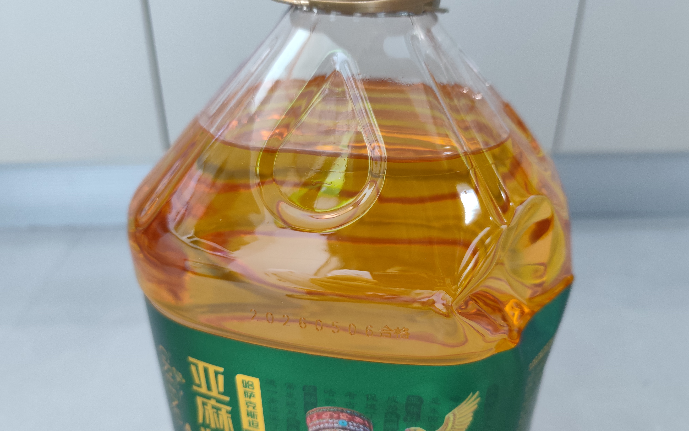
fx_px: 488
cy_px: 231
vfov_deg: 47.6
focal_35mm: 26
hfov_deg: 70.4
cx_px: 345
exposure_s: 1/50
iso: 500
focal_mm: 5.84
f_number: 1.6
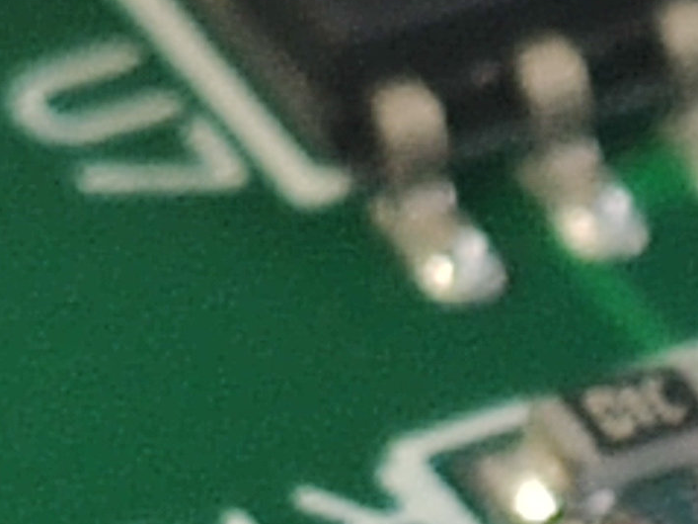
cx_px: 678
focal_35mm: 645
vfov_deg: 2.3
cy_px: 867
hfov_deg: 3.1
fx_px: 13004
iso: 150
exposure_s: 1/50
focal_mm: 4.77
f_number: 1.75
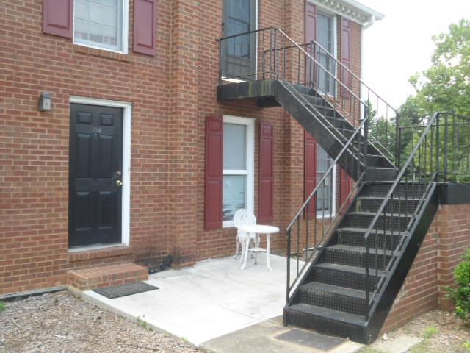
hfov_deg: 50.1
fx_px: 502
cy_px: 176
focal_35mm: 37
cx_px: 235
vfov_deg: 38.7
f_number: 3.2
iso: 80
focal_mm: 6.7
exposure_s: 1/125
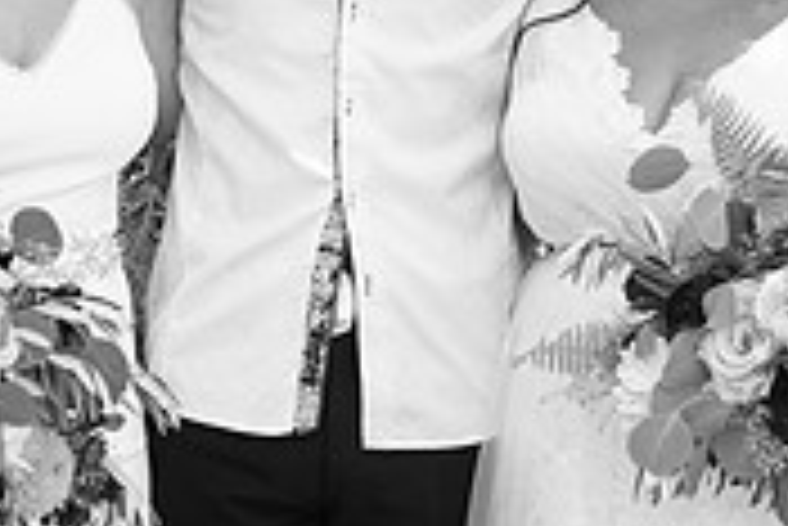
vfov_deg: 9.2
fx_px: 3264
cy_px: -2
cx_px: 360
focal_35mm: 149
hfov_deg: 13.8
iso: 640
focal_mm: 45
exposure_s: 1/400
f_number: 4.5
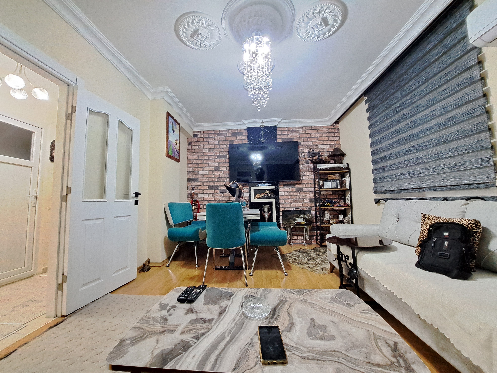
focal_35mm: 13
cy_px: 186
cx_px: 248
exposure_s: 1/25
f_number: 2.2
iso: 320
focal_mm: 1.74
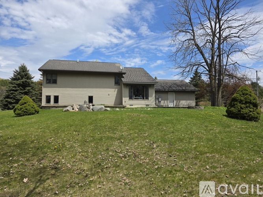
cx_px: 132
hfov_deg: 73.9
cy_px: 98
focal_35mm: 23
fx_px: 175
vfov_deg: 58.9
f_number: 1.7
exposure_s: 1/7944
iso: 80
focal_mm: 6.3
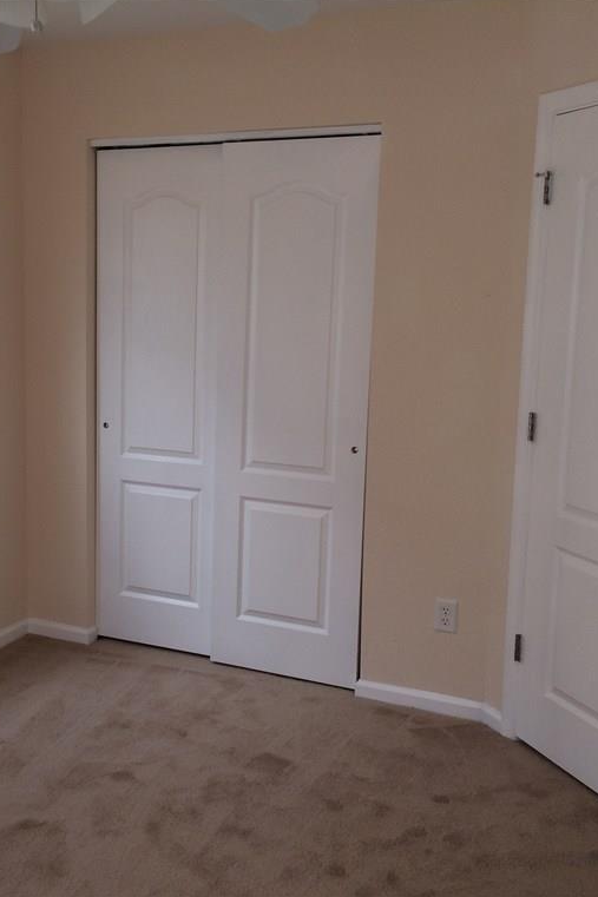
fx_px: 1047
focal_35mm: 42
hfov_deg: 31.6
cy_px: 446
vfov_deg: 46.4
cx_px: 189
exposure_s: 1/120
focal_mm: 4.12
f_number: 2.2
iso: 32
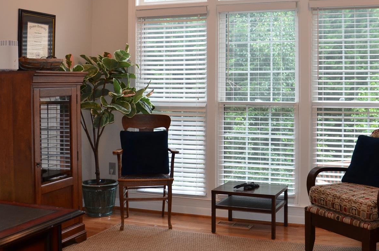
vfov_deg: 28.2
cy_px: 70
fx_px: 494
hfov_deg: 41.6
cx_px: 245
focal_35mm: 47
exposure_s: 1/100
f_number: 3.5
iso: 400
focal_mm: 18
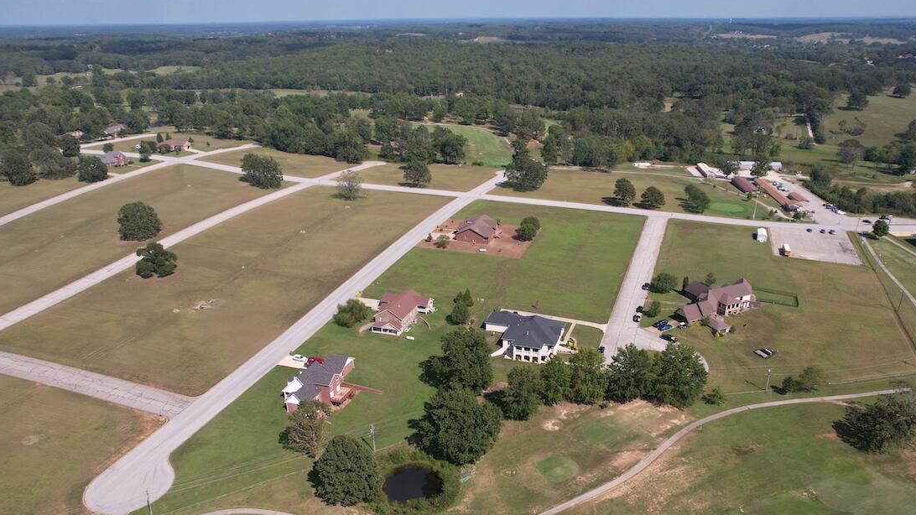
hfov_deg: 69.9
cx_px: 462
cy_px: 322
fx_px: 656
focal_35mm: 27
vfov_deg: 42.6
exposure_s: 1/250
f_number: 2.8
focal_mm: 8.38
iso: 100
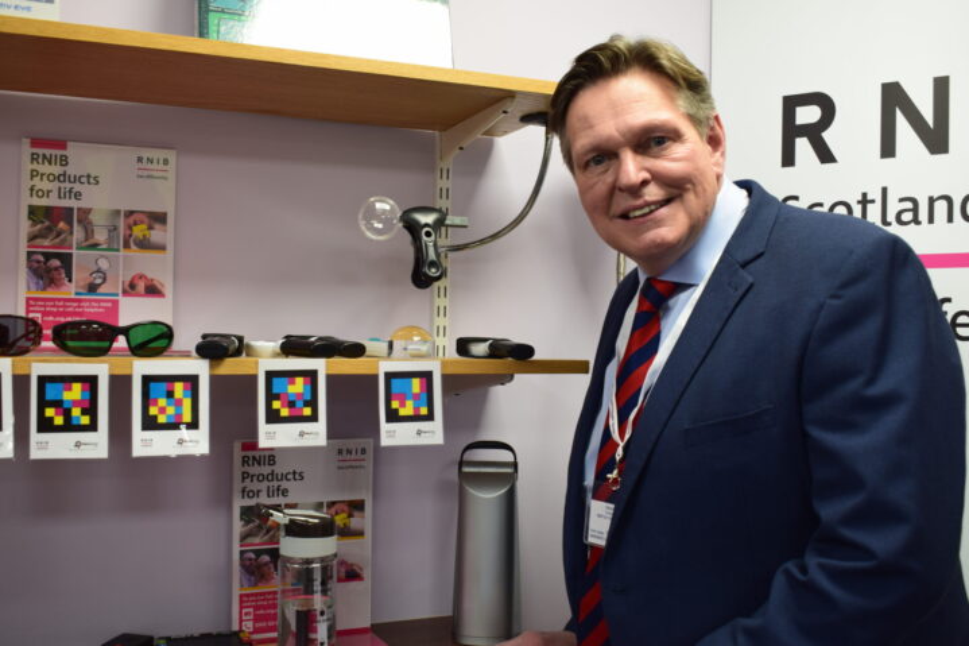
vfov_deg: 34.2
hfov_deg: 49.6
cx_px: 484
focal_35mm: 39
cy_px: 323
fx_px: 1049
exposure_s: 1/20
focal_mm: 26
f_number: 6.3
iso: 400
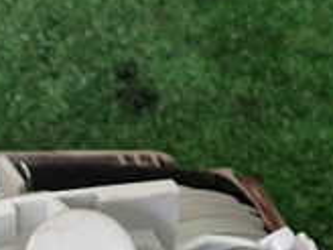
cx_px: -37
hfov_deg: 17.3
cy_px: 433
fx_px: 1058
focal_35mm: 110
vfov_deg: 12.4
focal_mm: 5.4
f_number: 2.3
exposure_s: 1/80
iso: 200
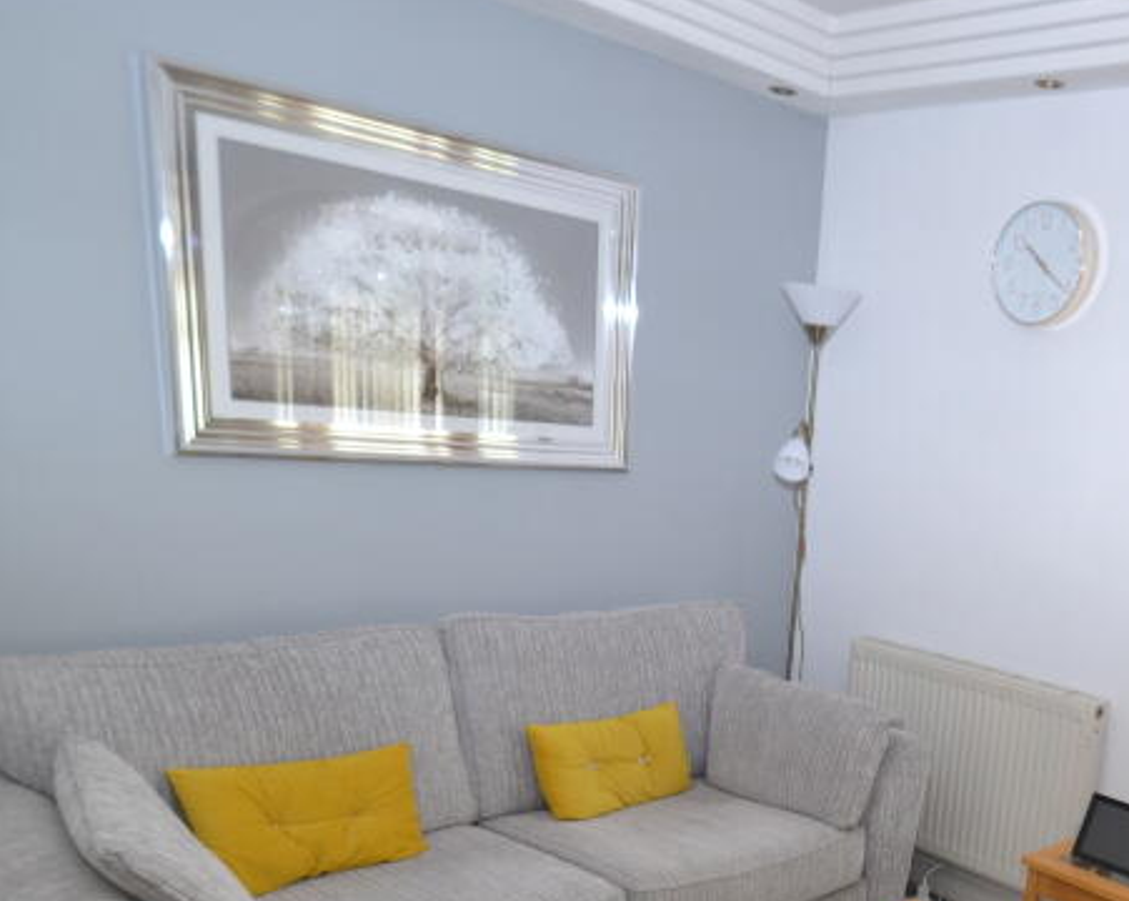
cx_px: 919
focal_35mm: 32
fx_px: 1068
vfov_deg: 43.8
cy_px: 705
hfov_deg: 51.8
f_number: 4
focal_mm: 10
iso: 400
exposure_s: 1/60
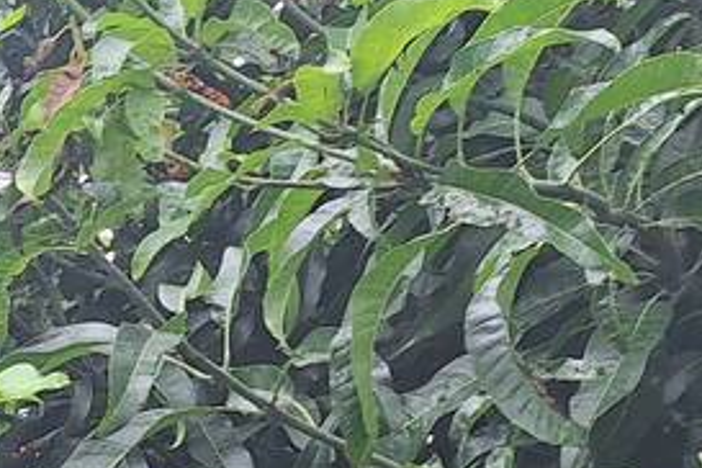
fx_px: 2457
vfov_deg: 10.2
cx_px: -717
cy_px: 859
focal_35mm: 126
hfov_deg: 13.7
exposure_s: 1/321
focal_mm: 5.54
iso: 40
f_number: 1.8
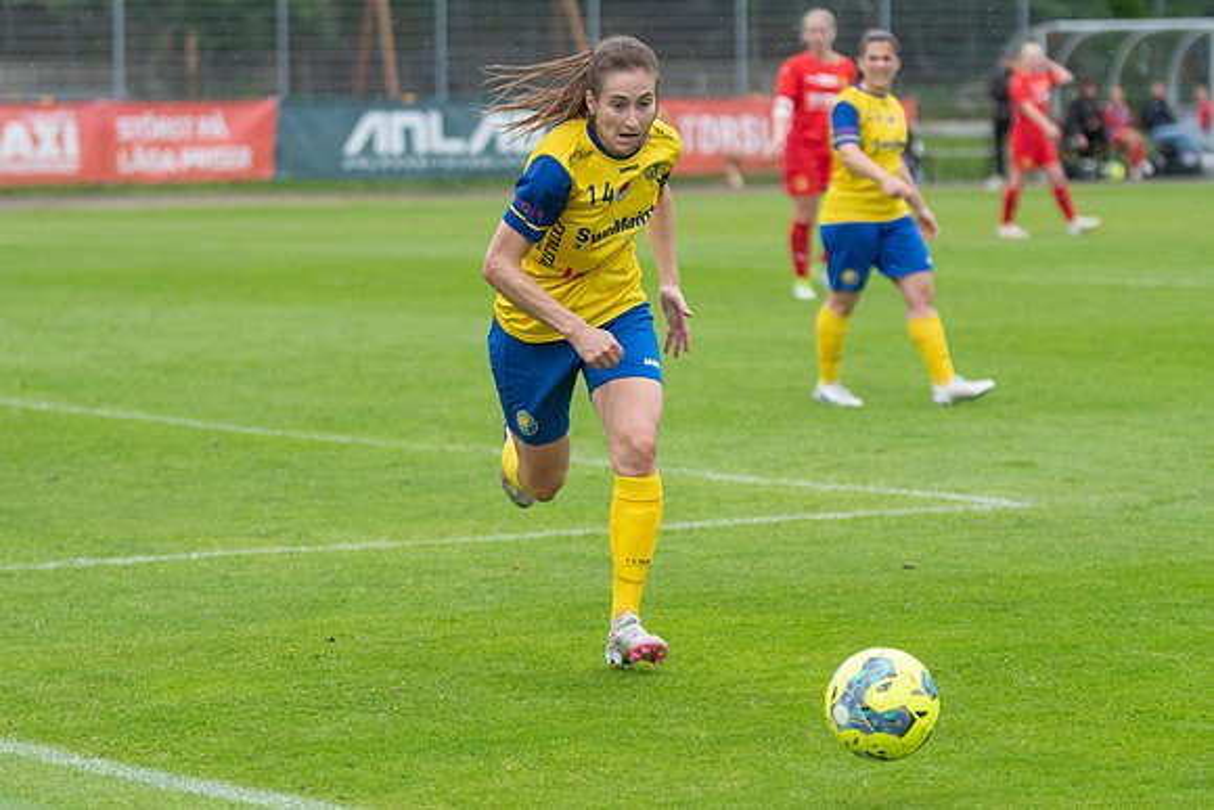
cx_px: 607
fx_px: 5666
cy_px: 405
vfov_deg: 8.2
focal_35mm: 168
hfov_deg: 12.2
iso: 450
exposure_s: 1/1600
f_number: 3.2
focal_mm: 112
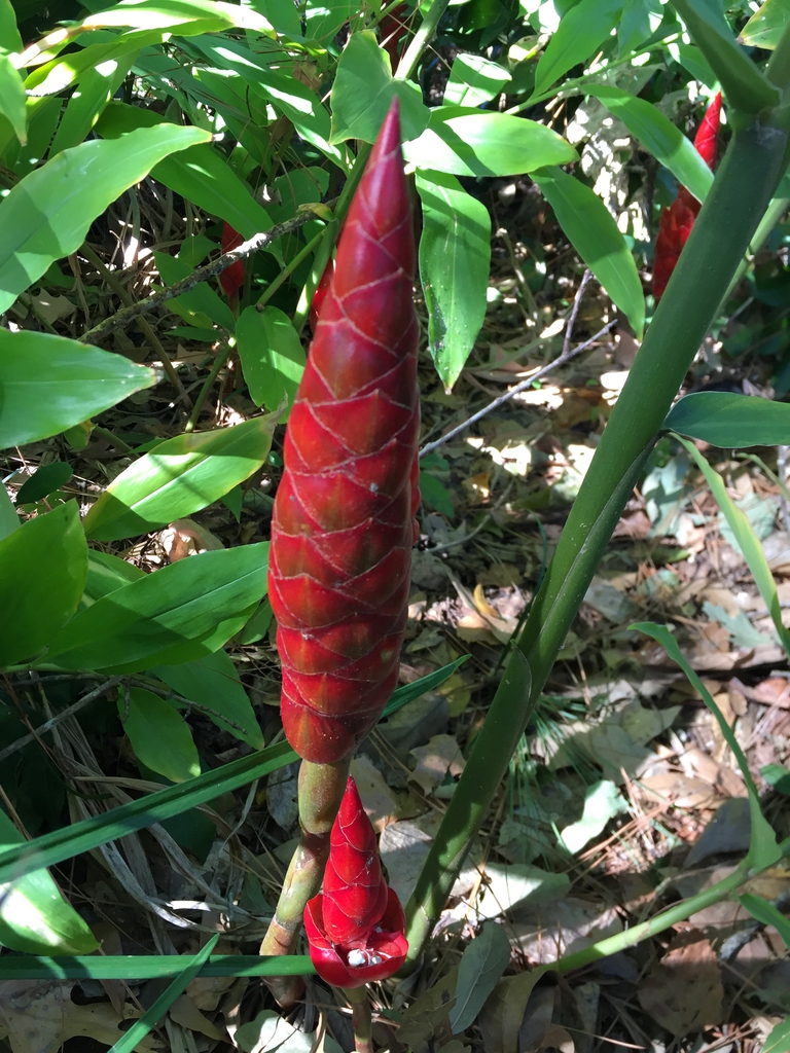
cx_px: 395
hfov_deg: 48.2
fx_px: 882
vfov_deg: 61.7
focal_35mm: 29
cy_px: 526
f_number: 2.2
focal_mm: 4.15
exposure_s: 1/30
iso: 32
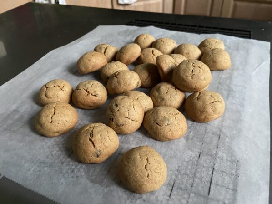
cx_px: 136
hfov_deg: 61.7
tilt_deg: -38.1
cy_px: 108
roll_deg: +2.3
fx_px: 228
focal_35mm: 29
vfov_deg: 48.2
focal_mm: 4.25
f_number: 1.8
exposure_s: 1/30
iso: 640
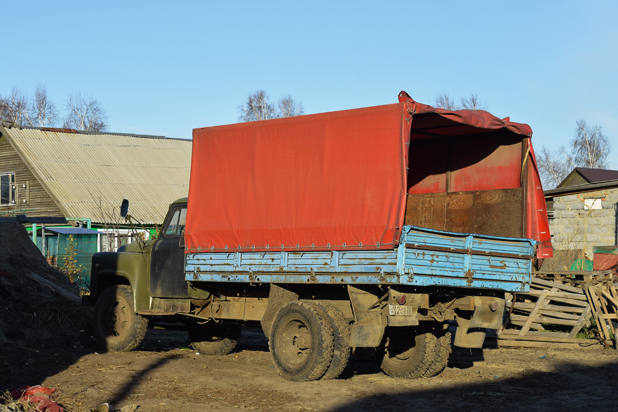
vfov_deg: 21.6
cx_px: 309
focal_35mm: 63
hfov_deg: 31.9
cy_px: 206
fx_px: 1081
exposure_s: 1/320
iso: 200
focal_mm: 42
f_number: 8
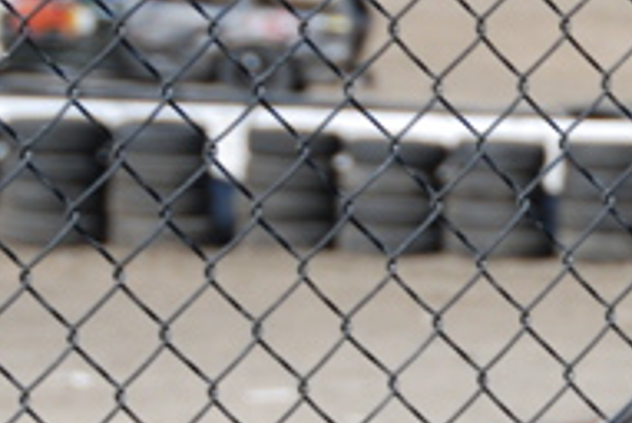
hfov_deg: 5.8
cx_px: 859
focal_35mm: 351
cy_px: 463
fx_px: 6171
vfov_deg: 3.9
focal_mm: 70
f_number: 5.6
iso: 100
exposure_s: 1/500
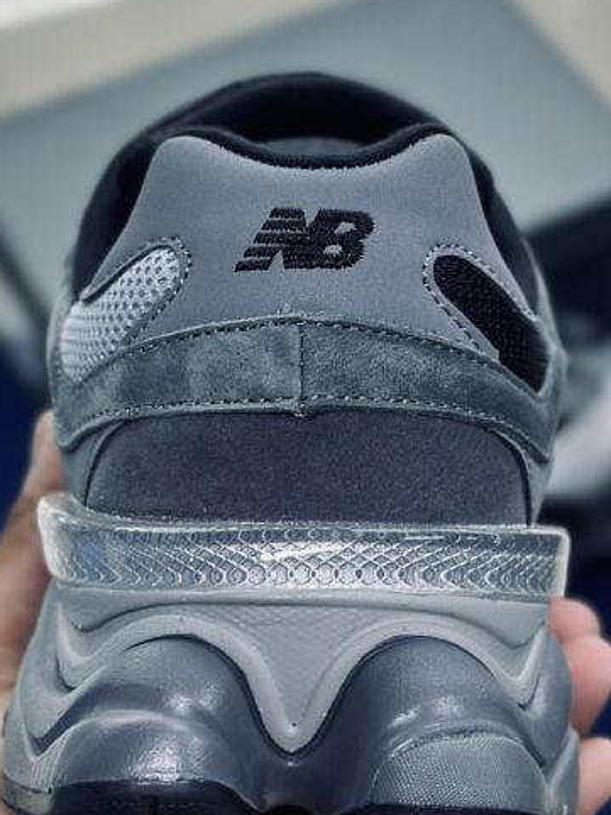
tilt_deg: -49.7
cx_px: 310
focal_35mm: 93
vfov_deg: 21.1
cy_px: 415
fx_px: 2191
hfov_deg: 15.9
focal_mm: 6.86
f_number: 1.78
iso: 80
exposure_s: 1/100
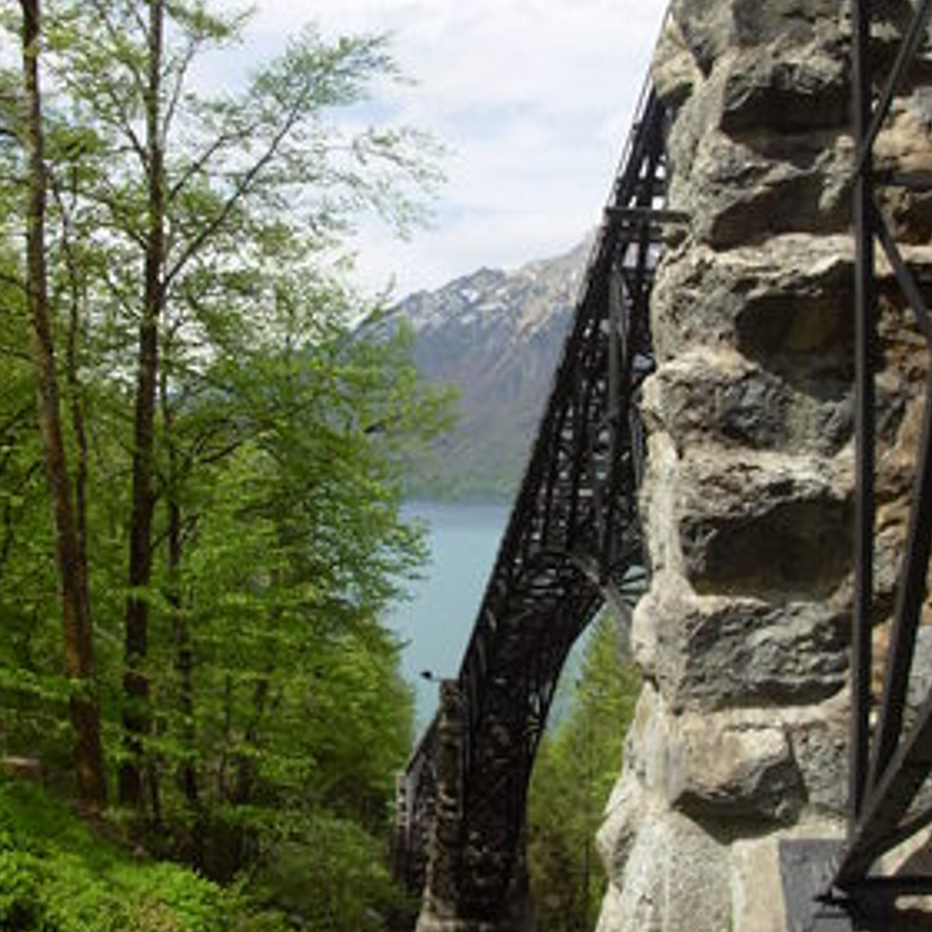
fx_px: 1462
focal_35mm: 48
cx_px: 436
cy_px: 426
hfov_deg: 35.3
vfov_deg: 35.3
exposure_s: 1/995
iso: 50
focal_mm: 6.3
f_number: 2.9
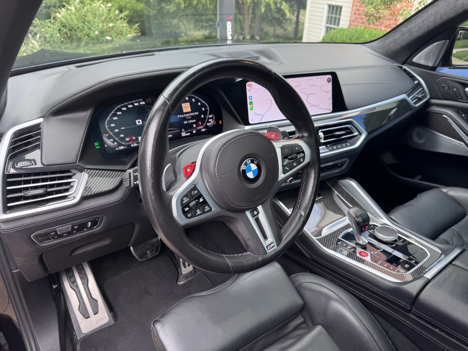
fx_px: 324
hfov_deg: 71.6
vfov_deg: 56.8
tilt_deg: -30.9
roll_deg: -2.9
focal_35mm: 24
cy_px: 176
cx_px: 234
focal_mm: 6.76
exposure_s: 1/120
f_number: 1.78
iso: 80
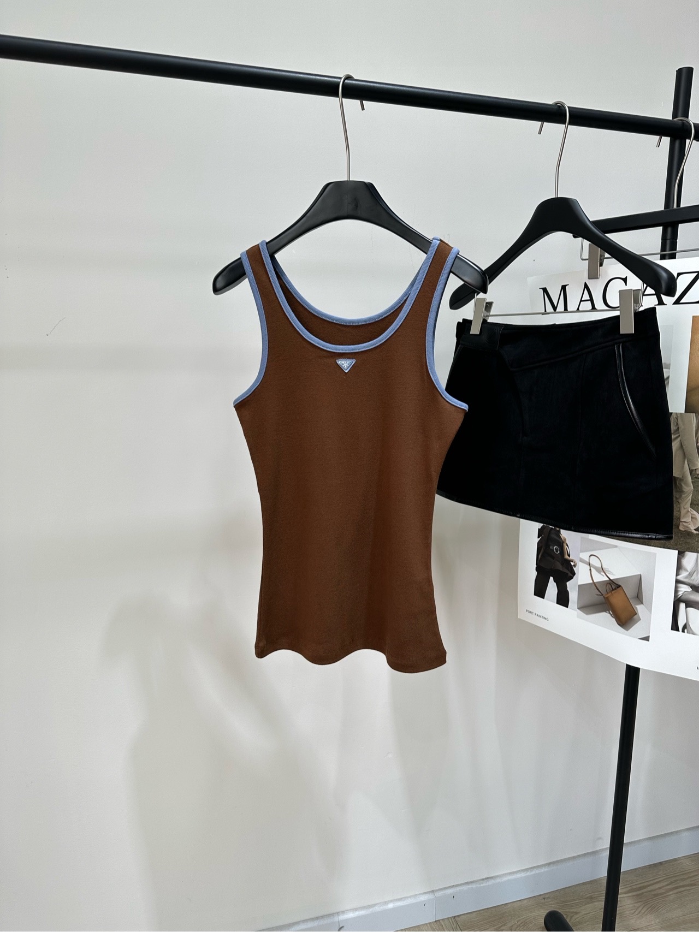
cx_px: 350
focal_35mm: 24
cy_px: 466
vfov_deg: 71.6
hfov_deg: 56.8
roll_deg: -0.5
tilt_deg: -9.2
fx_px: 646
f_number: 1.78
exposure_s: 1/156
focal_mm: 6.86
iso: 64
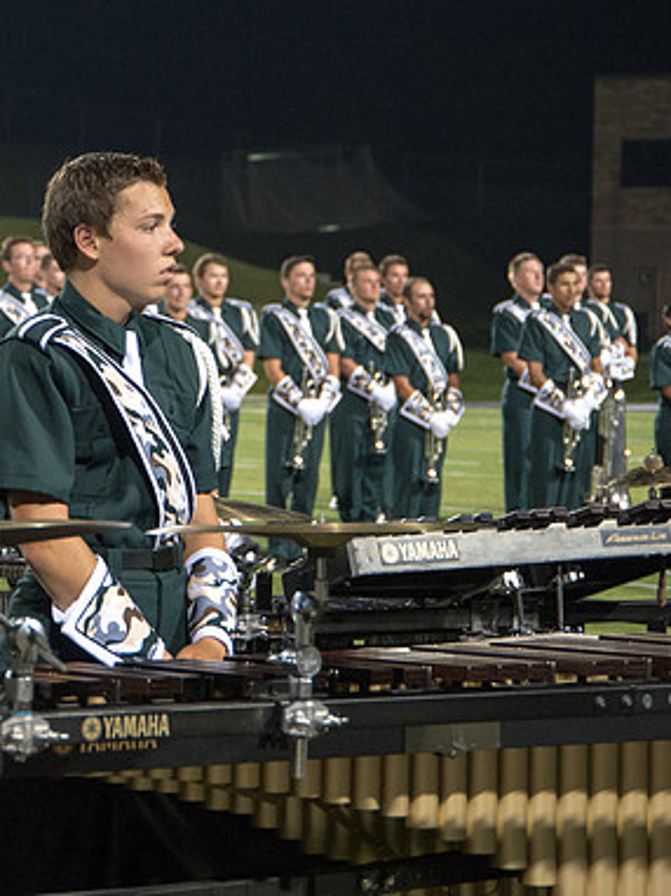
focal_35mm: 156
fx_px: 4036
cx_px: 160
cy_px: 388
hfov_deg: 9.5
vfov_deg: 12.7
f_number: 5.3
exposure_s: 1/160
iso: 5000
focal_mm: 75
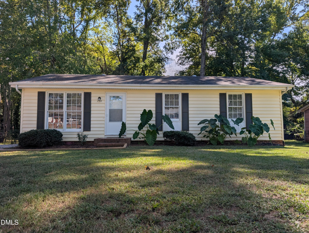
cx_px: 154
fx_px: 215
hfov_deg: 71.5
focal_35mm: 24
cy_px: 116
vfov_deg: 56.9
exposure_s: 1/6369
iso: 23
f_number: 1.68
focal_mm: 6.9
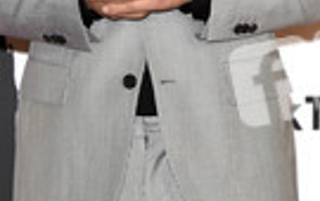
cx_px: 135
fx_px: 4072
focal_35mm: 466
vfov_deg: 2.8
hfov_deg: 4.5
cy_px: -47
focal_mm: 155
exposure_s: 1/250
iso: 2000
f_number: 5
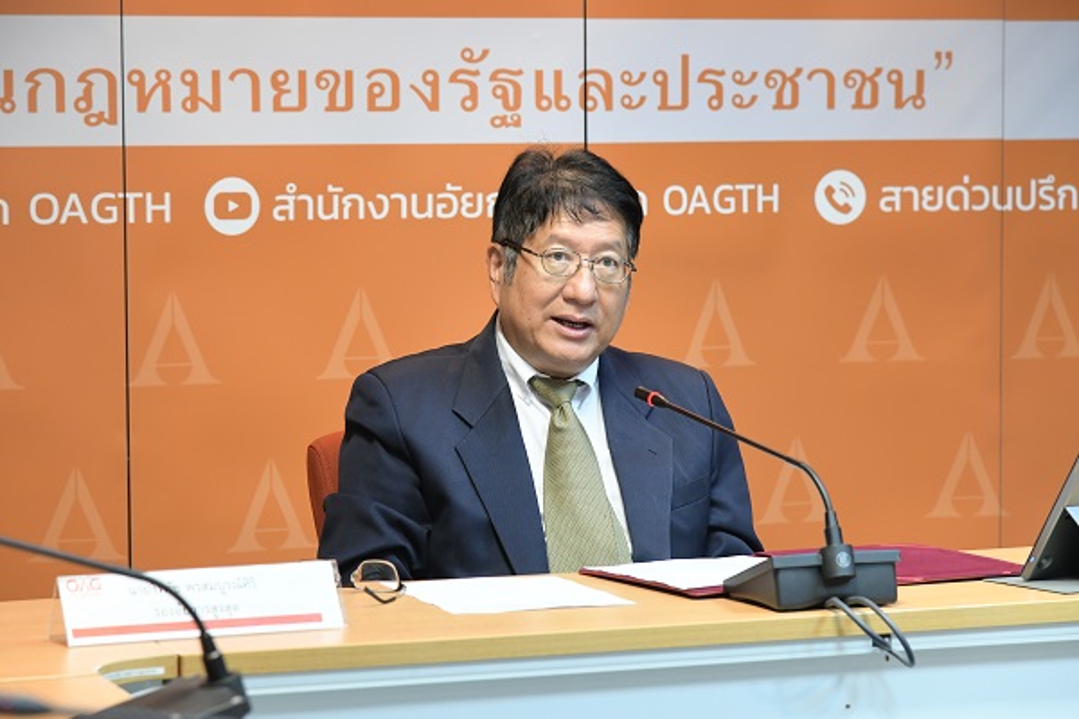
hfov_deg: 17.1
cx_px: 540
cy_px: 360
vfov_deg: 11.4
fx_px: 3596
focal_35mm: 120
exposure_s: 1/30
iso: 2500
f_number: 6.3
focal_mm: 120
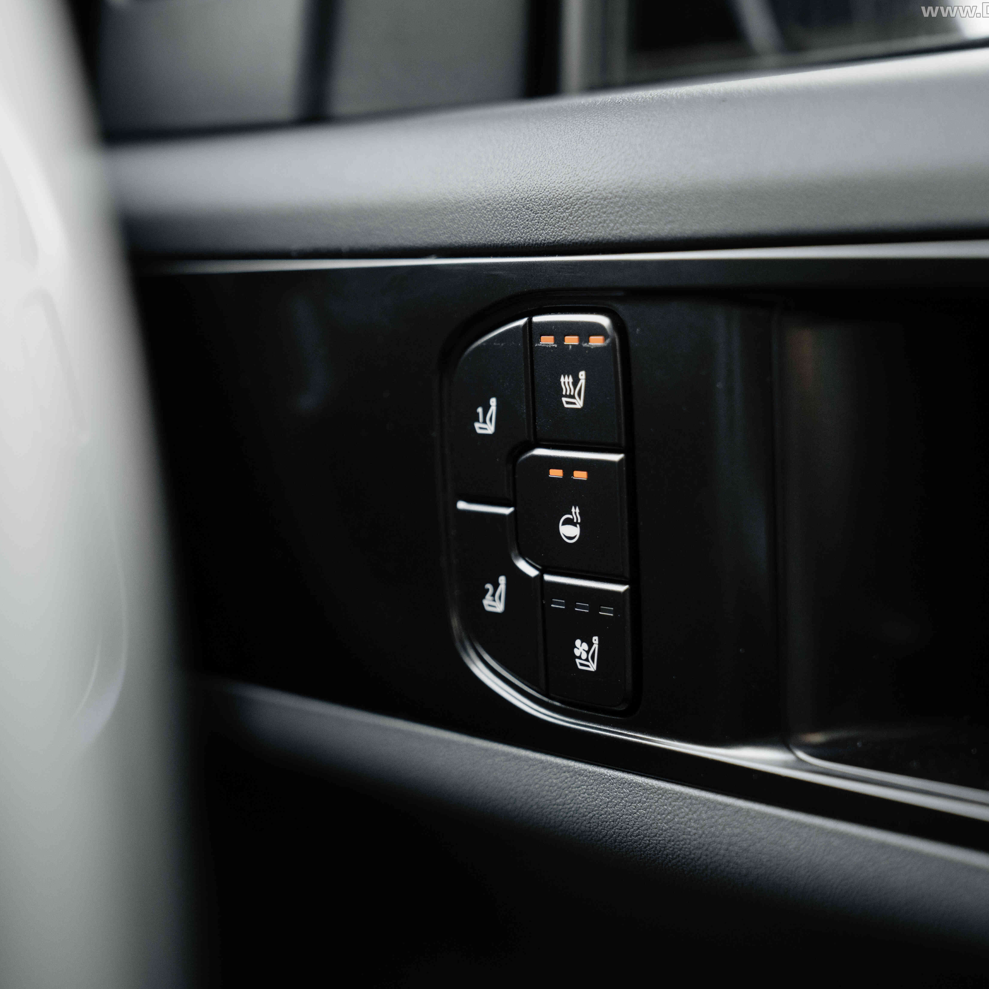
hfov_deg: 25.7
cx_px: 387
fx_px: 2166
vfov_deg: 25.7
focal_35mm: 67
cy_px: 492
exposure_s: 1/250
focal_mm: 52
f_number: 3.5
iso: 800
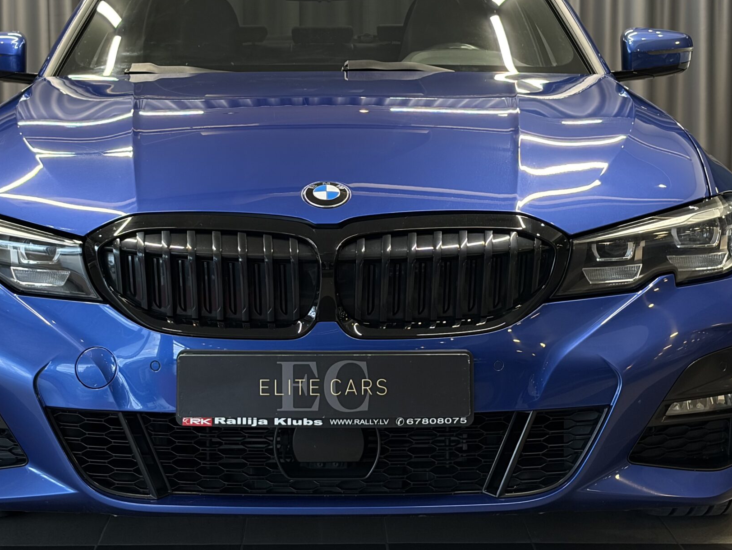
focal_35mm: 82
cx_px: 316
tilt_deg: -2.7
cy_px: 169
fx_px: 1734
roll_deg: +0.4
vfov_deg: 17.9
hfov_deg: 23.8
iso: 200
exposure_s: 1/100
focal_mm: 5.96
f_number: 1.6
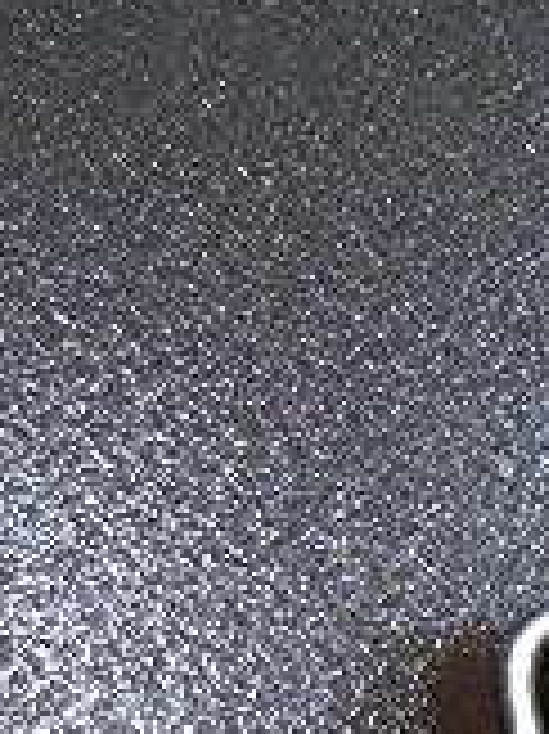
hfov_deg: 6.2
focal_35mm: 232
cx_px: 1053
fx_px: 4912
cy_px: 1054
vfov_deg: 8.4
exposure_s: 1/30
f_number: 8
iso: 289
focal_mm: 10.6
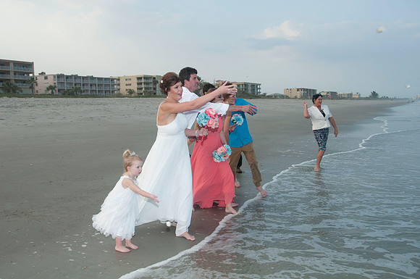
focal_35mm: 36
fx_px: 419
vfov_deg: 36.8
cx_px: 210
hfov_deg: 53.2
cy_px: 140
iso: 100
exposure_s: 1/250
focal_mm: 24
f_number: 7.1
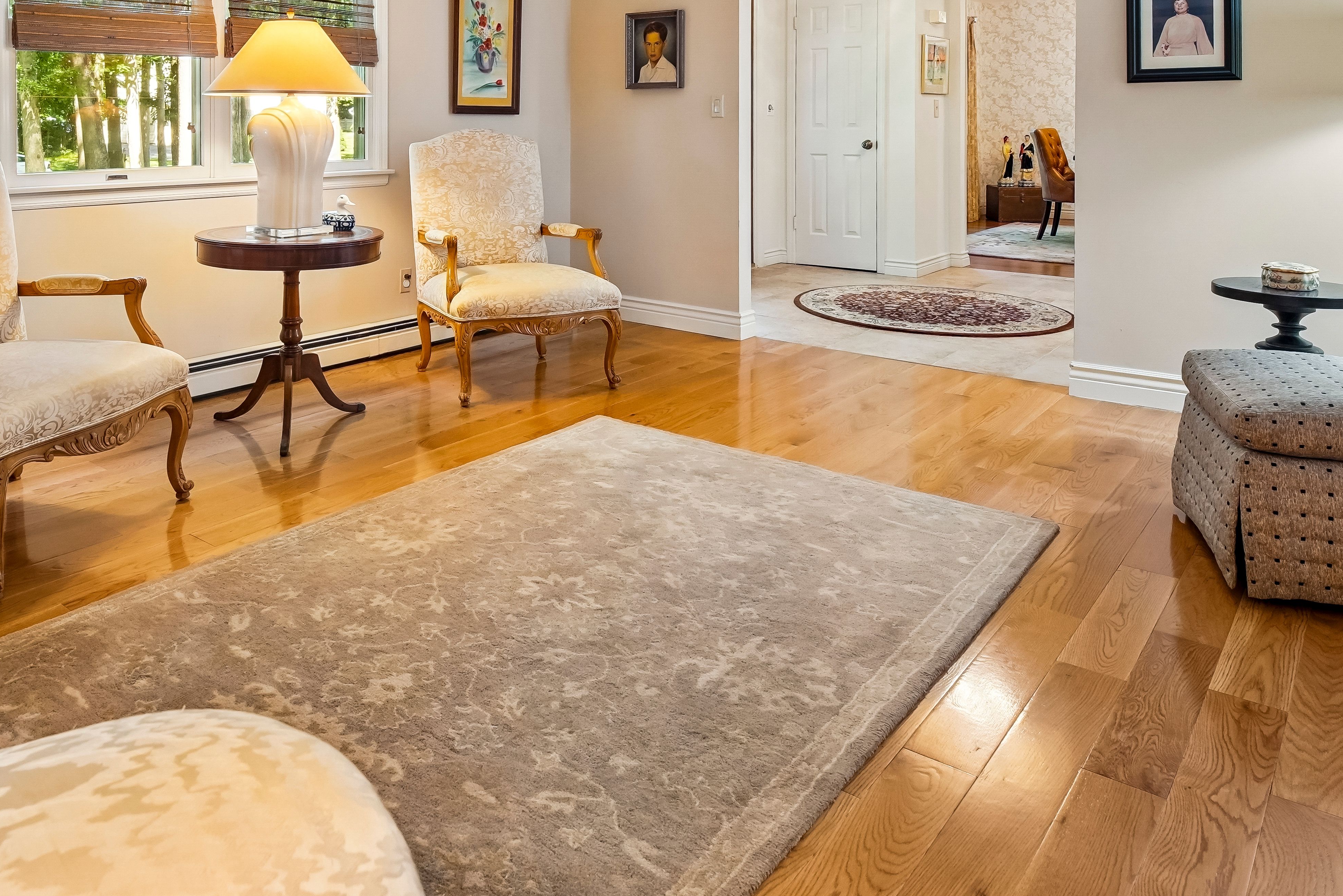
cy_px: 220
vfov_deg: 49.2
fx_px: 933
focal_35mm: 25
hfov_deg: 70.5
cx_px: 512
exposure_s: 1/13
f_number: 7.1
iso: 800
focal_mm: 14
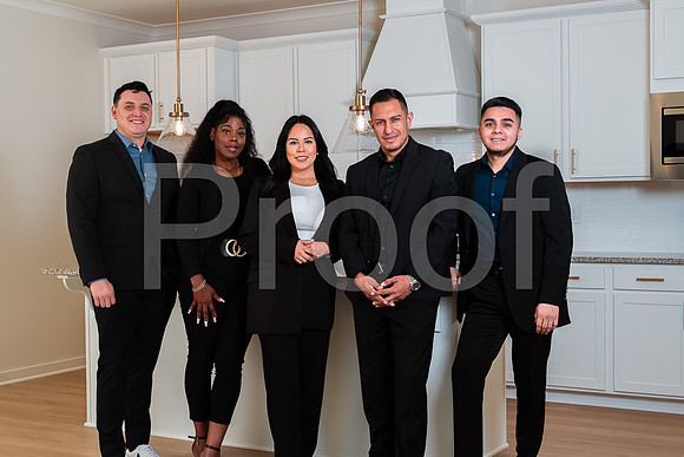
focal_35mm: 50
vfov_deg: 27.0
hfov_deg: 39.6
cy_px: 228
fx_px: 950
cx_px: 342
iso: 200
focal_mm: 50
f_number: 5.6
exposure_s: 1/160
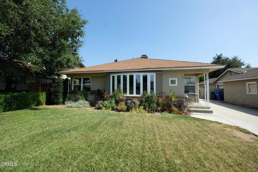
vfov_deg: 77.3
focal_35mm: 15
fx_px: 107
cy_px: 86
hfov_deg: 100.4
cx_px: 129
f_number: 5.6
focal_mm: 10
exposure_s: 1/480
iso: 200
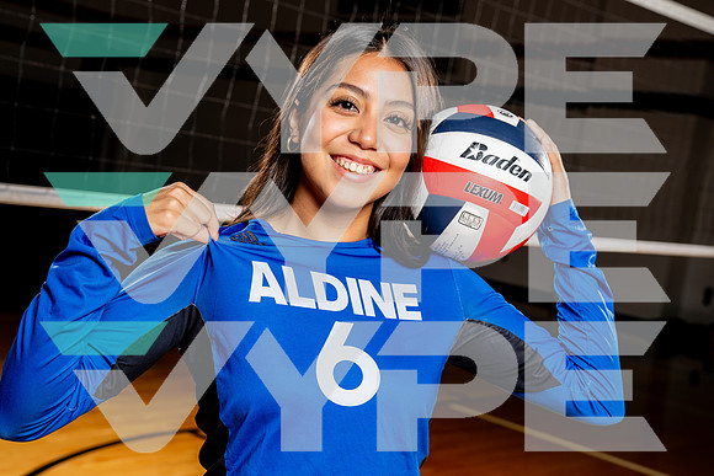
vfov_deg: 24.9
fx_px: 1079
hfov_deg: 36.6
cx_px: 357
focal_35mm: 54
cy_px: 238
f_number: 5.6
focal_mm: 53
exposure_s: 1/250
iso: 100
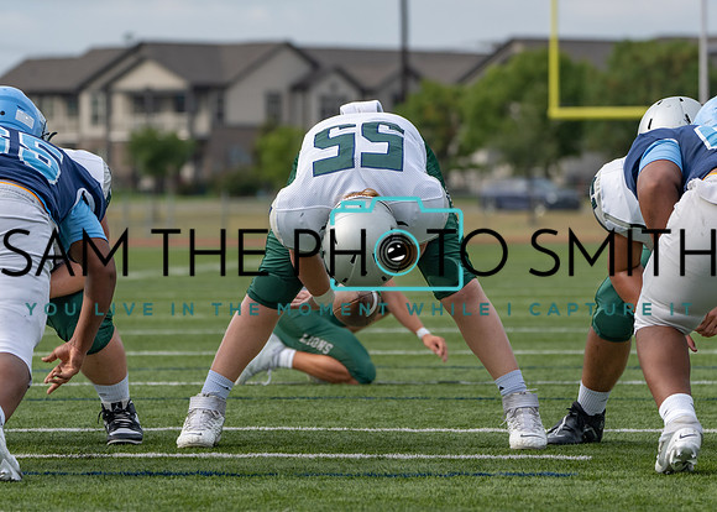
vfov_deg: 6.1
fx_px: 4777
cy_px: 276
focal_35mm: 235
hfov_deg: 8.6
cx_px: 367
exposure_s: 1/1250
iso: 320
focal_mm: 194
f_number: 5.6
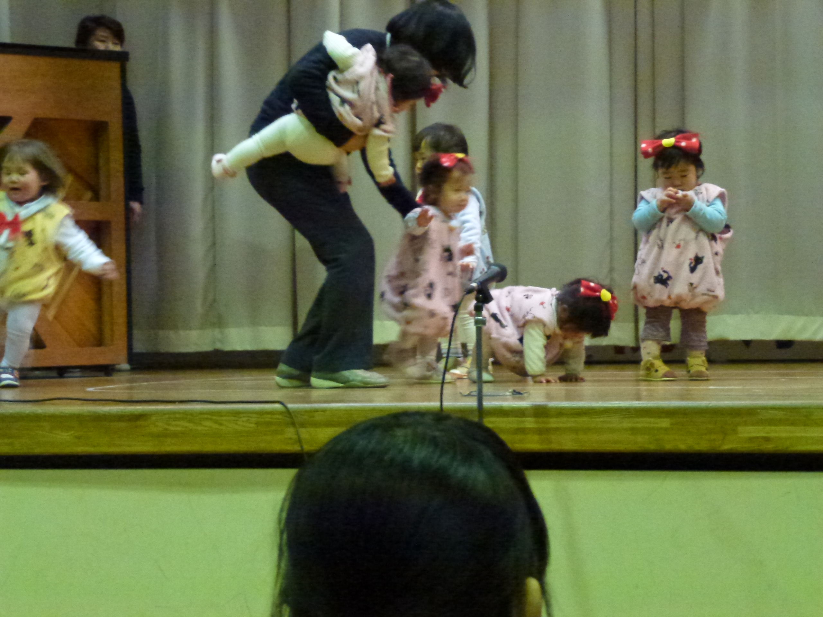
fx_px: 2473
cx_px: 412
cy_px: 308
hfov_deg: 18.9
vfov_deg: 14.2
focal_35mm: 104
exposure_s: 1/30
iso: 1600
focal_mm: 18.7
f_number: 5
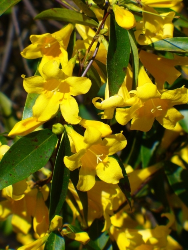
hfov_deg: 6.7
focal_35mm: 222
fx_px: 1608
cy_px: 125
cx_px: 94
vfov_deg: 8.9
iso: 80
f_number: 4.5
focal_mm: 36.6
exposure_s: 1/640
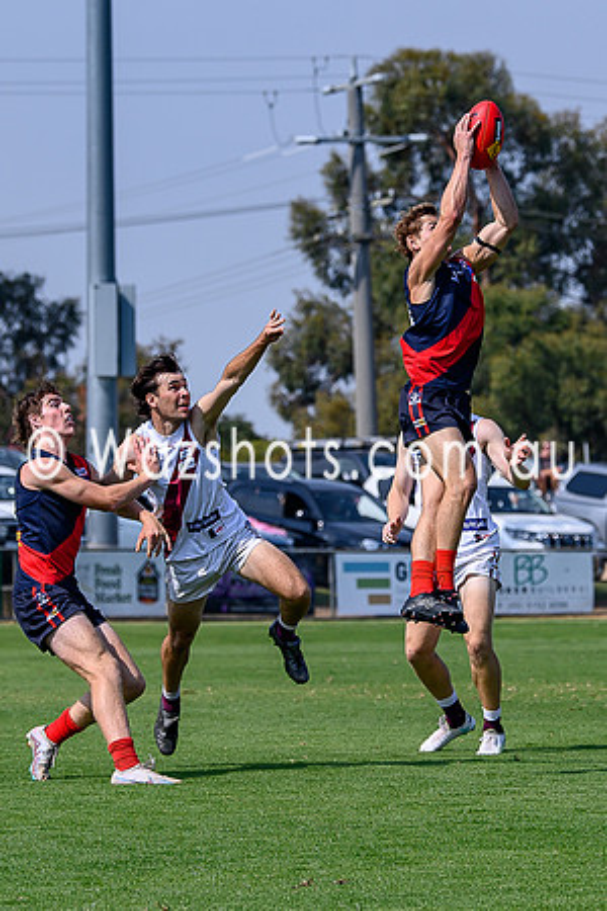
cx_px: 485
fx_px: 7306
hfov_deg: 4.8
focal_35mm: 289
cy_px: 458
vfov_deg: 7.1
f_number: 4
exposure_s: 1/2000
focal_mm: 120
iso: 125
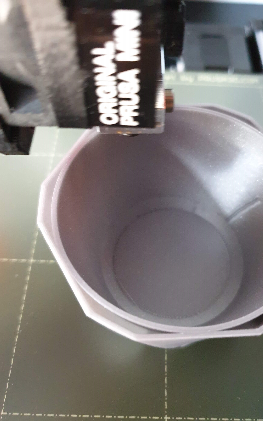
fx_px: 321
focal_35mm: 28
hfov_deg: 44.4
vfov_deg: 66.5
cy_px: 212
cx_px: 150
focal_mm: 4.3
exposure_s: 1/50
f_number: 1.5
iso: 640
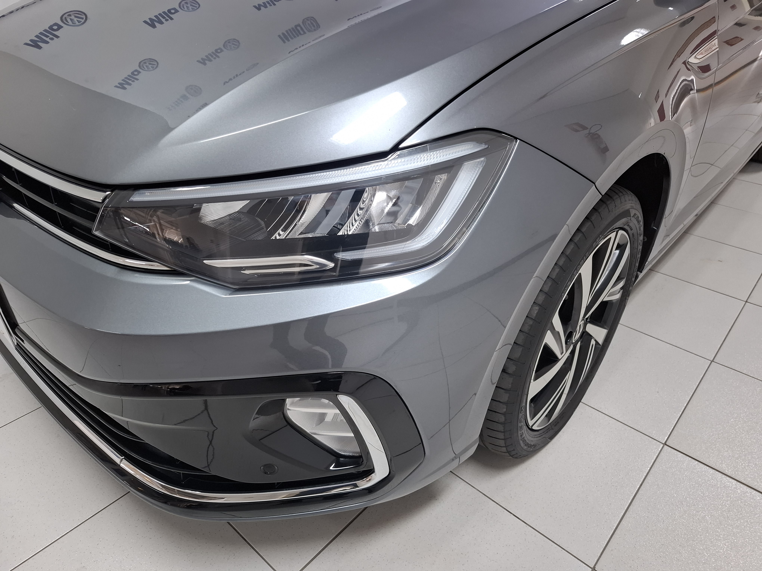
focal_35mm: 23
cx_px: 381
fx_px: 506
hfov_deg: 73.9
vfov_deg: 58.9
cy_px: 286
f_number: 1.8
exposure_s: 1/60
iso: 320
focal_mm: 5.54
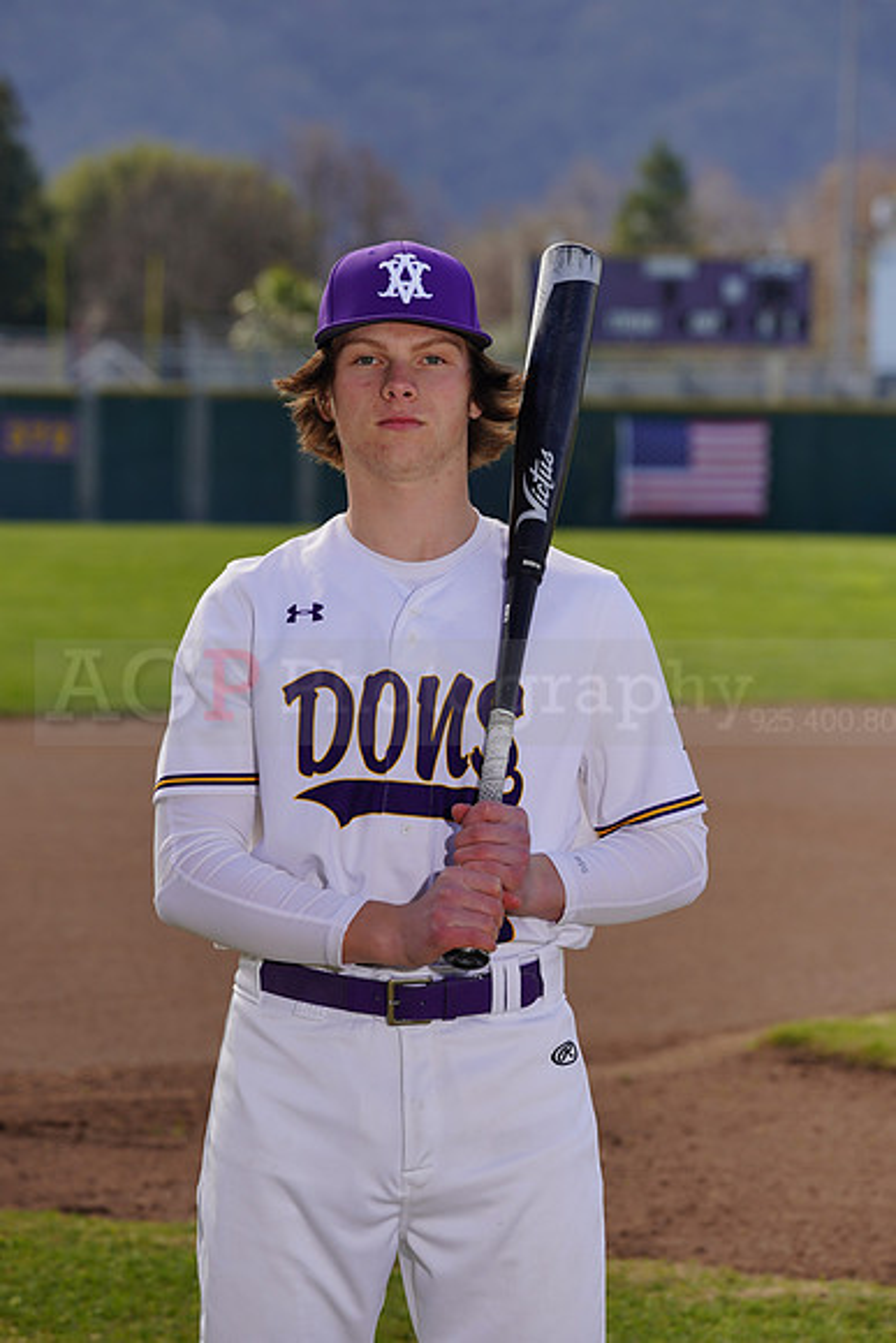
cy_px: 672
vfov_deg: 10.9
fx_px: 7051
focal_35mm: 189
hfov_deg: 7.3
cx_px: 448
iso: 100
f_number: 9
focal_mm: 189
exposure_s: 1/250
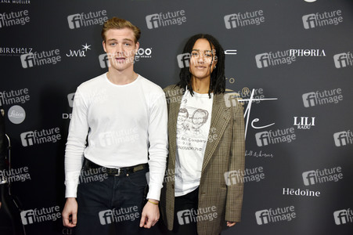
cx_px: 176
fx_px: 372
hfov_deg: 50.7
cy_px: 118
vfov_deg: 35.0
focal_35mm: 38
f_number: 5.6
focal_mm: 38
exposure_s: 1/100
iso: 1000
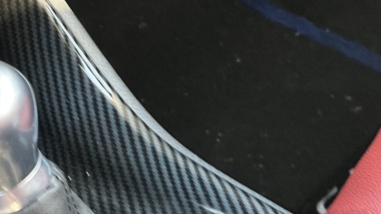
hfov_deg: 13.2
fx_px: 1636
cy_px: 269
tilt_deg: -46.7
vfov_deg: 7.4
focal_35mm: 162
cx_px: 61
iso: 640
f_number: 2.8
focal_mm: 9
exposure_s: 1/50
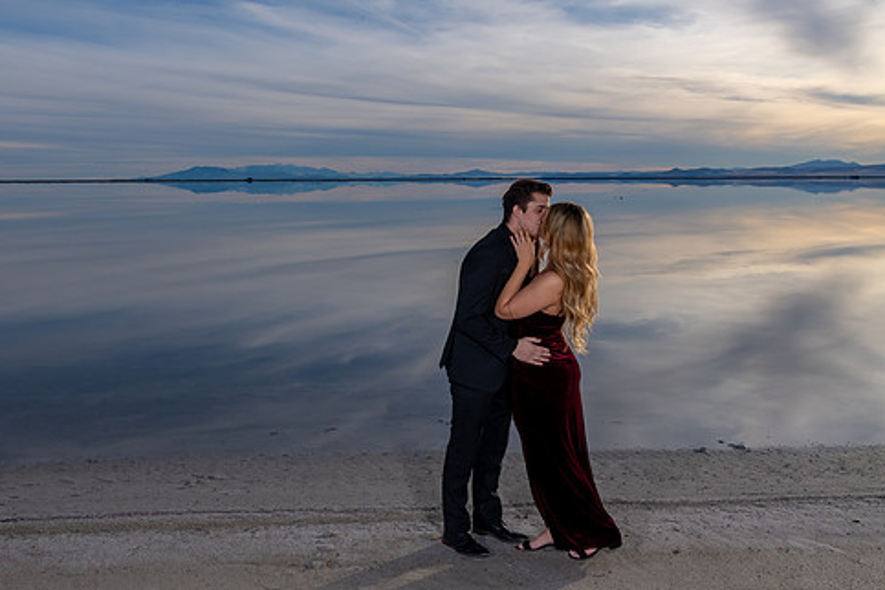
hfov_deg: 49.1
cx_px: 336
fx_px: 959
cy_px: 331
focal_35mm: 39
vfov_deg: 34.2
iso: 200
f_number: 16
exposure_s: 1/200
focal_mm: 30
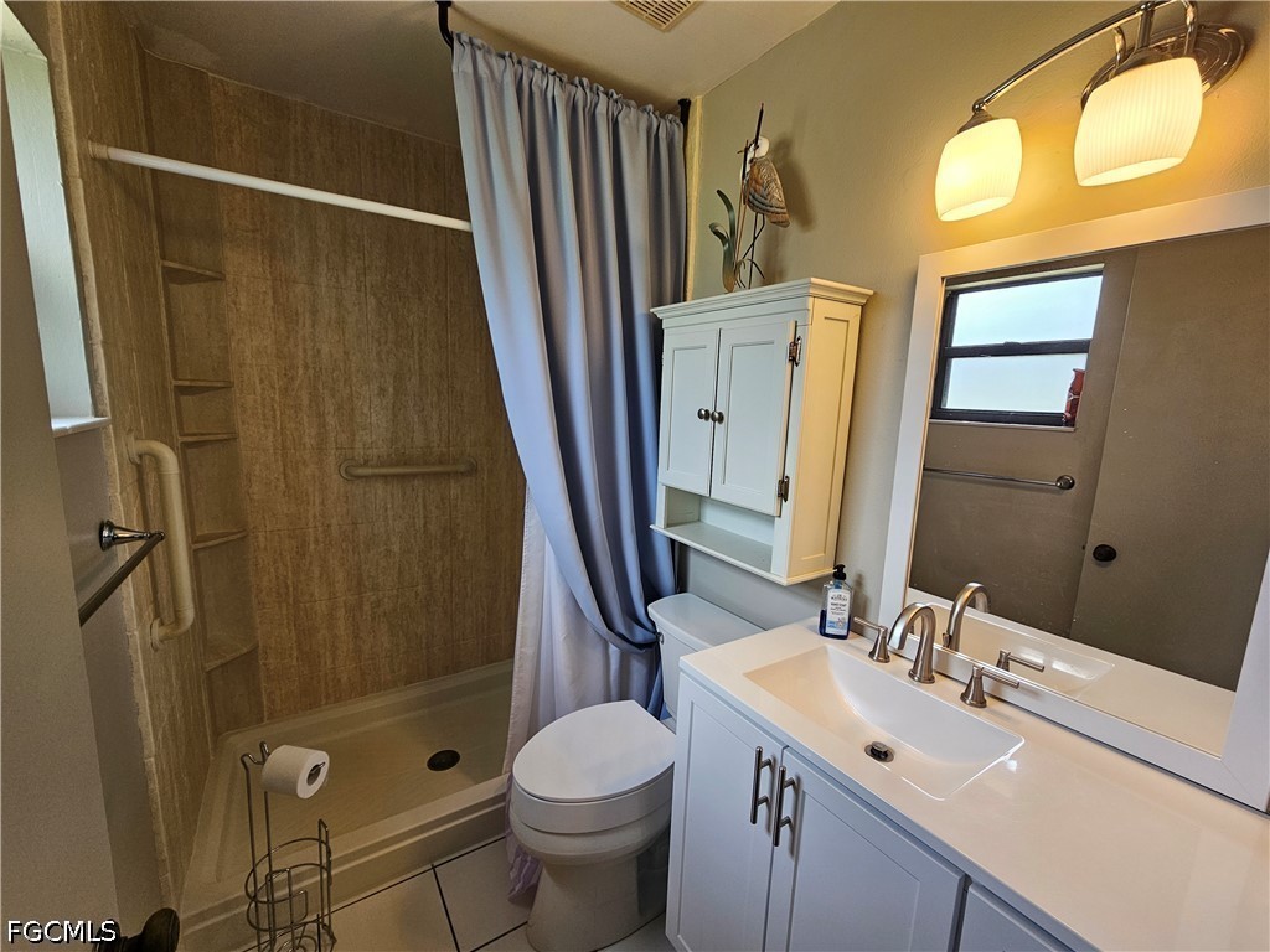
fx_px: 477
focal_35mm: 13
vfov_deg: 89.9
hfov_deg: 106.2
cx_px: 635
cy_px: 476
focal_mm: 2.2
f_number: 2.2
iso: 64
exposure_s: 1/60
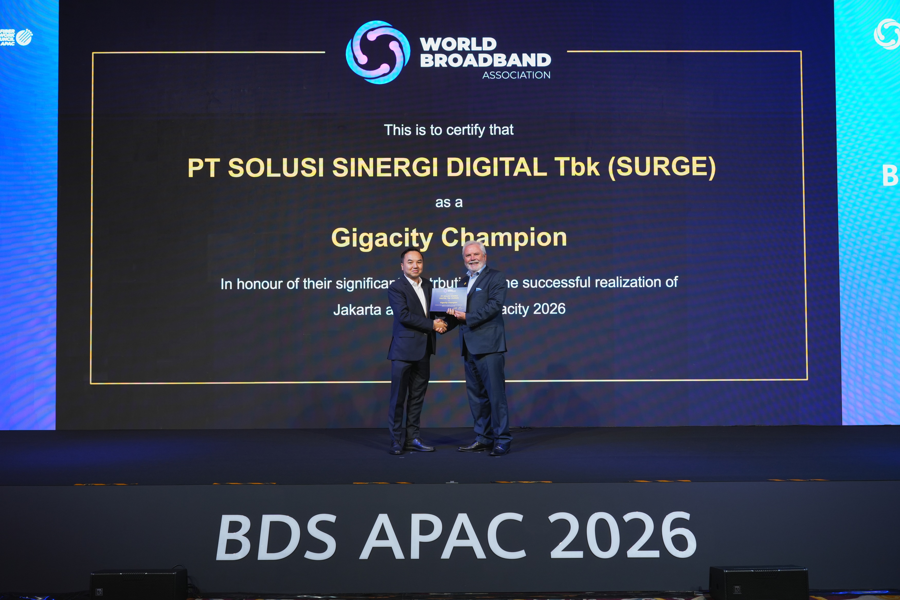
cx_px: 450
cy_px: 300
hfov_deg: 50.5
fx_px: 955
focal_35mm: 38
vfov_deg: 34.9
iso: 800
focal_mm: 38.2
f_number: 4.5
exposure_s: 1/100
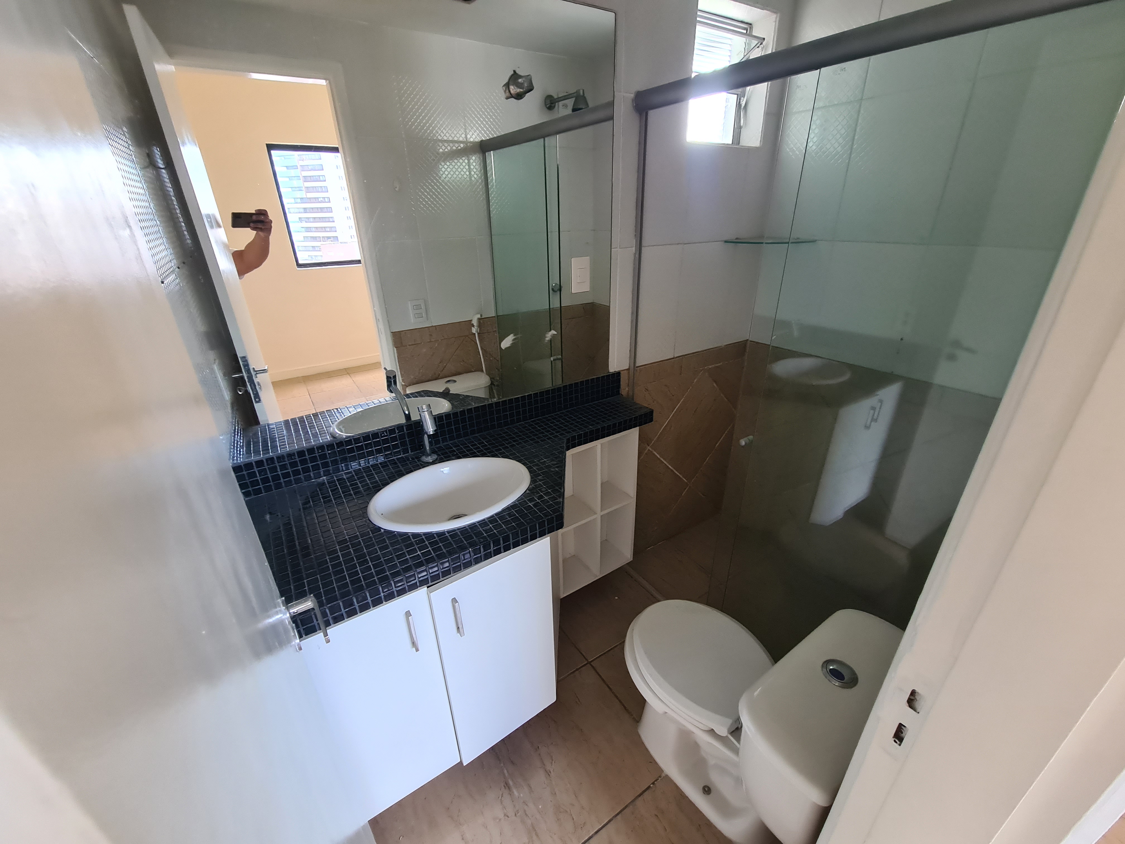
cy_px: 422
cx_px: 562
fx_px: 422
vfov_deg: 89.9
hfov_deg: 106.2
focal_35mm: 13
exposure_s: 1/50
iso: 200
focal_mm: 2.2
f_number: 2.2
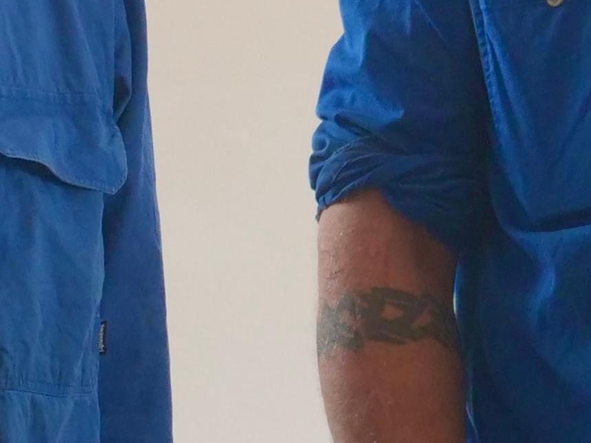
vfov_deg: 6.1
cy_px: 348
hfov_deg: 8.1
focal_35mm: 244
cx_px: 651
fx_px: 4164
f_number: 2.8
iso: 800
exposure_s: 1/60
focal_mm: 21
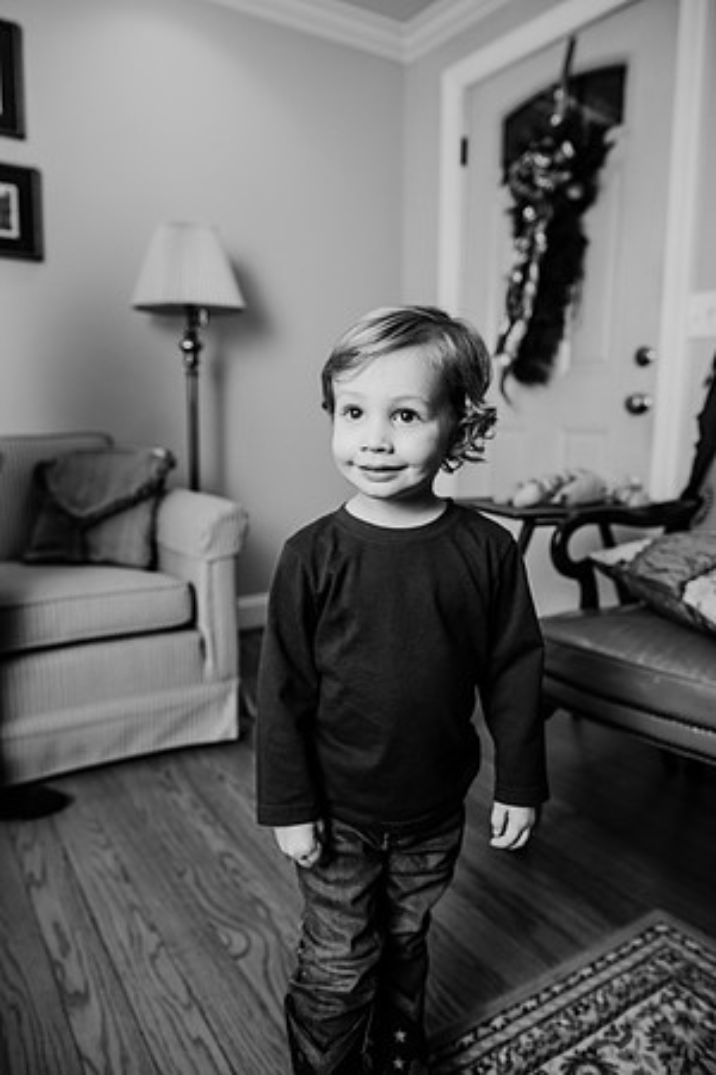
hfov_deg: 53.1
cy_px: 538
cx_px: 358
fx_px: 716
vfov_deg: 73.7
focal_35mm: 24
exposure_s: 1/160
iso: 100
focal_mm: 24
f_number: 3.2
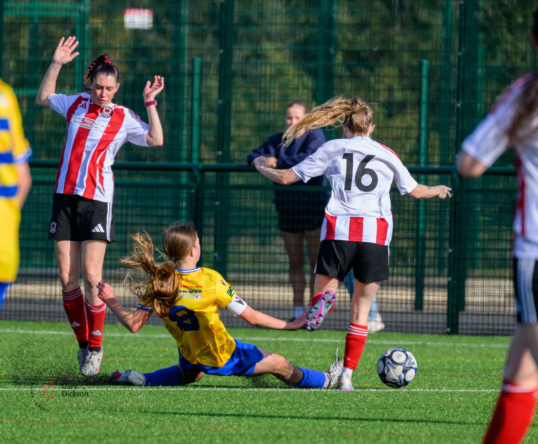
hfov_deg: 2.4
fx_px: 12970
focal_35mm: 804
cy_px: 239
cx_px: 315
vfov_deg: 2.0
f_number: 5.6
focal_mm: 400
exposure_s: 1/2000
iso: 500
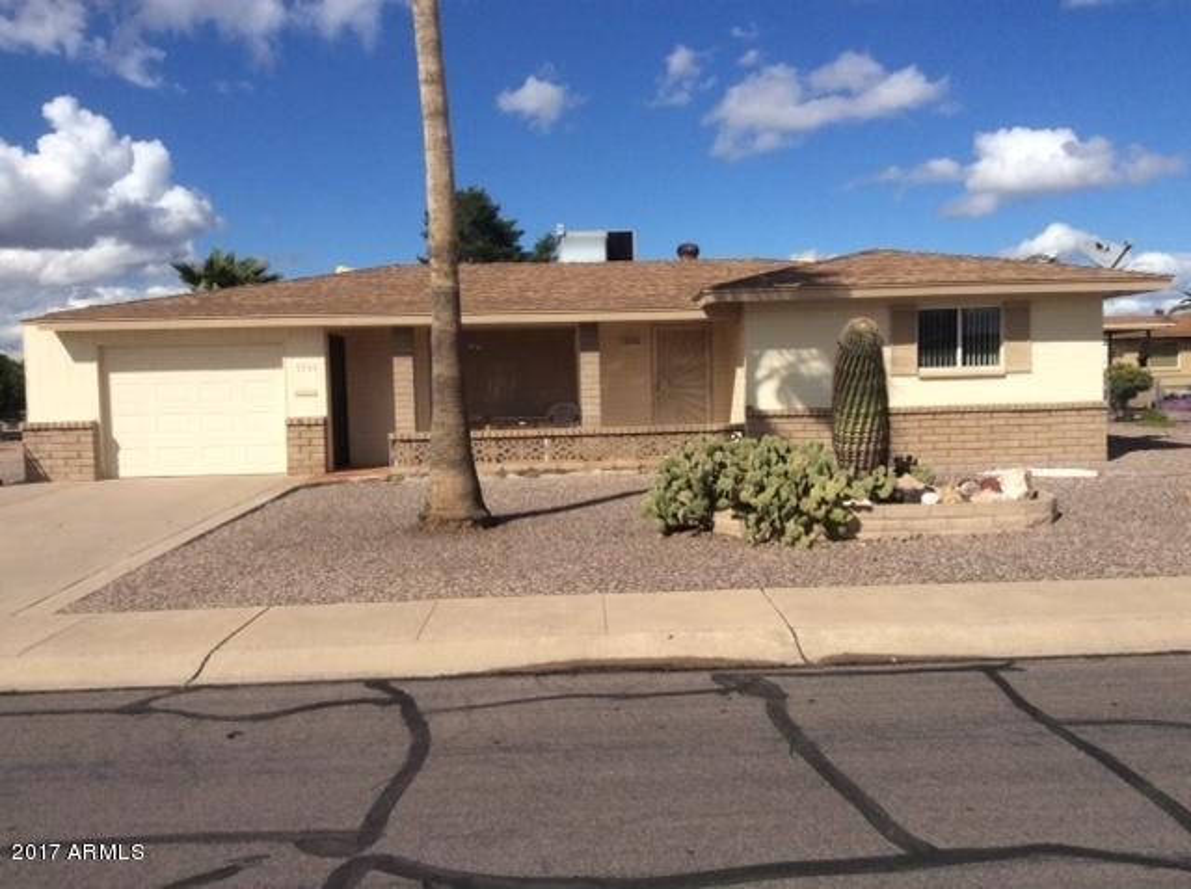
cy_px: 444
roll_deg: -0.1
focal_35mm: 32
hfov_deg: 56.9
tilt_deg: -4.0
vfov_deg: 44.1
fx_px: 1099
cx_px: 596
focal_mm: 3.3
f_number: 2.4
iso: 32
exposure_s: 1/2604
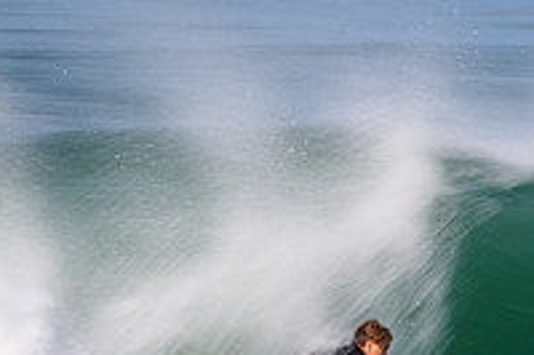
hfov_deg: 1.1
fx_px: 28382
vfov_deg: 0.7
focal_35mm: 1915
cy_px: 474
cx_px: 398
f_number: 18
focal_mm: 440
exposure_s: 1/20
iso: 100
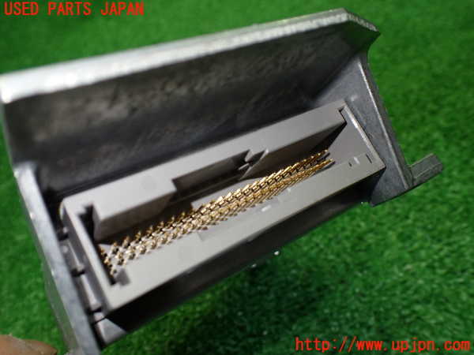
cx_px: 237
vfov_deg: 46.8
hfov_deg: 60.0
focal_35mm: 30
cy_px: 178
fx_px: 411
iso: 250
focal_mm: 5.4
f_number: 2.3
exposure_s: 1/125
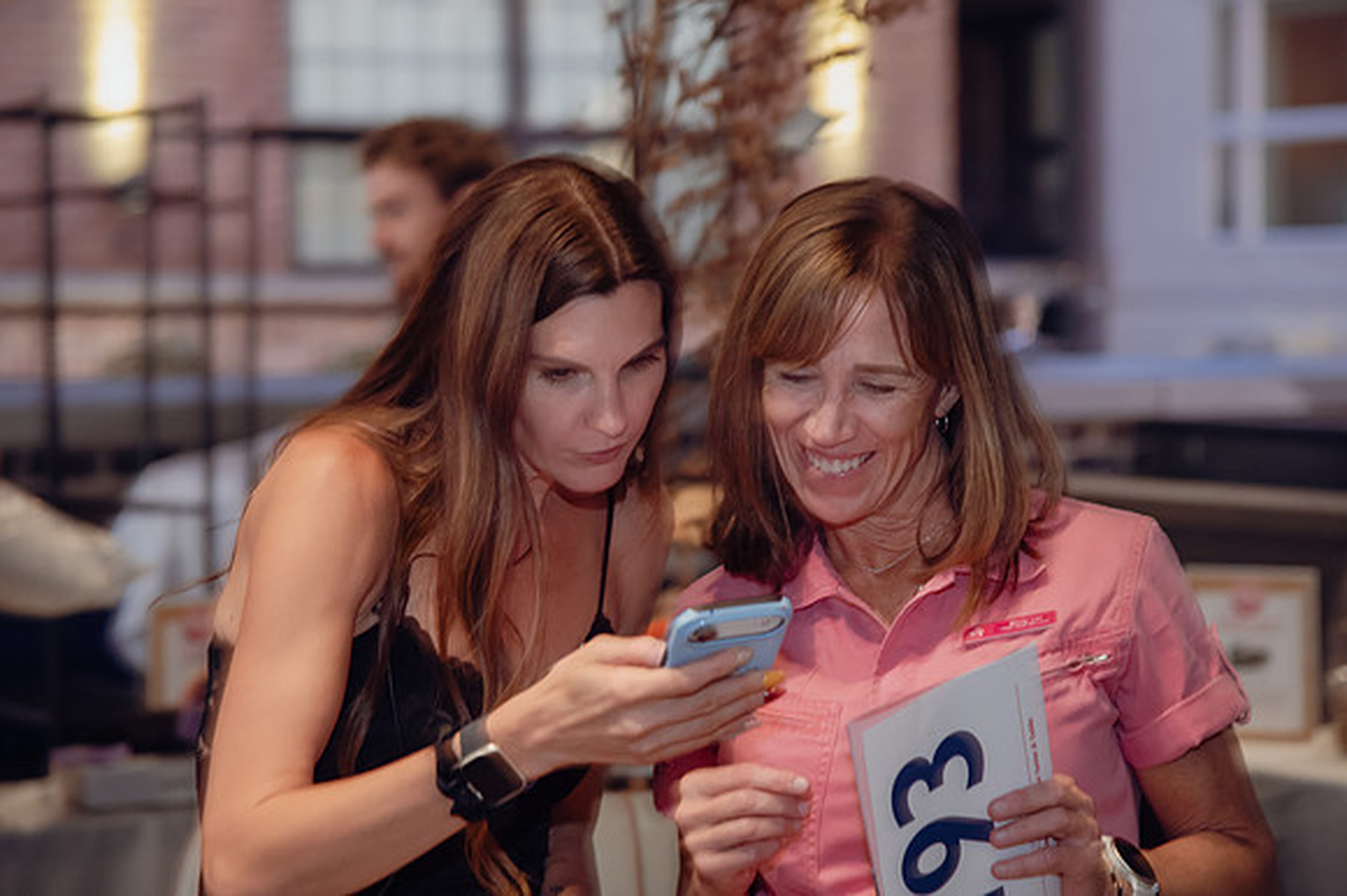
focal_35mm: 112
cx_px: 674
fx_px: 4195
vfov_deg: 12.2
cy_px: 375
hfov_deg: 18.2
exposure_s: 1/60
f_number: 4
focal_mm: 95
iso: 3200
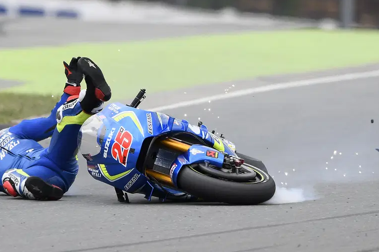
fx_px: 19959
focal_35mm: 1896
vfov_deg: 0.7
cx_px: 114
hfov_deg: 1.1
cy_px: 78
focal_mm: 600
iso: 320
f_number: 4.5
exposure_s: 1/1250
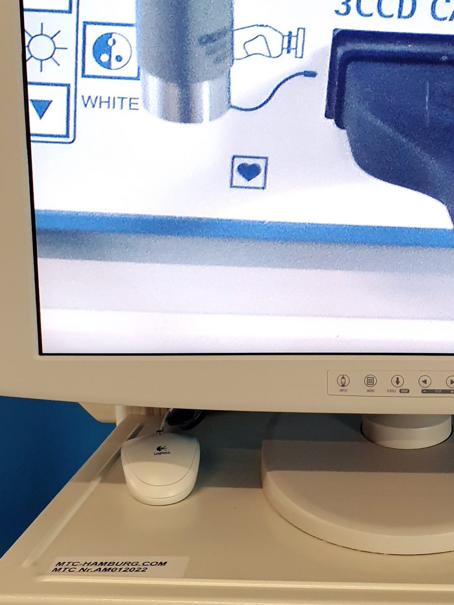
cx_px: 390
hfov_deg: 26.8
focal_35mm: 53
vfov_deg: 36.0
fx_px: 927
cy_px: 232
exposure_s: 1/50
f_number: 2.4
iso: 160
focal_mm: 4.3
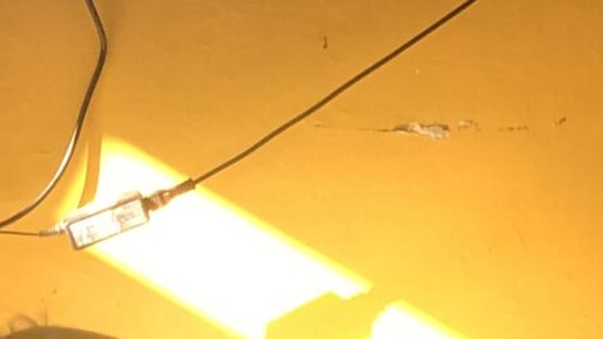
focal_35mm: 319
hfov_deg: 6.8
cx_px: 80
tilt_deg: -2.6
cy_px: -42
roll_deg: +1.3
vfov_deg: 3.8
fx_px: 5101
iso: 20
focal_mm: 6
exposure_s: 1/50
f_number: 2.4
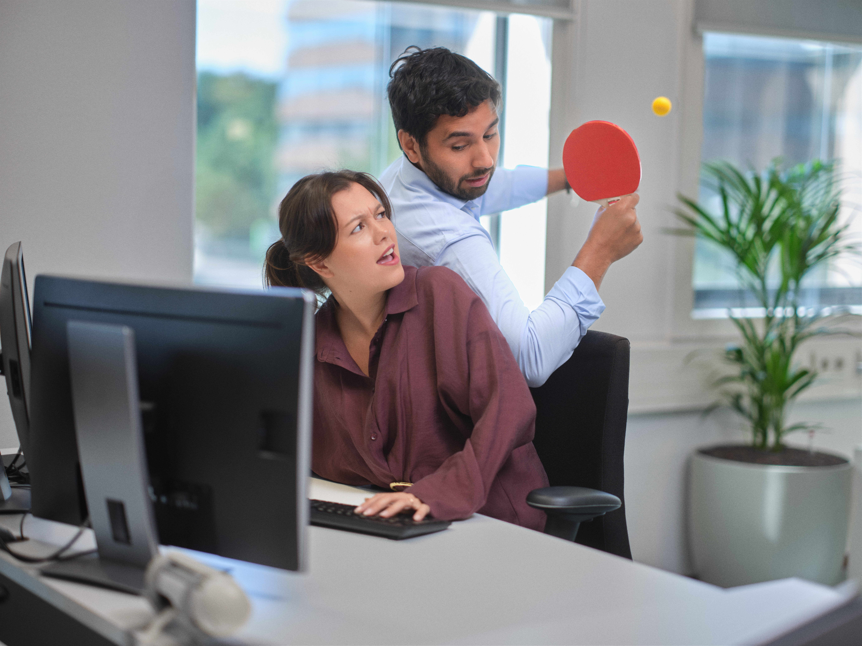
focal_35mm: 63
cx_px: 431
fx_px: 1569
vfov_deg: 23.3
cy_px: 323
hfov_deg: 30.7
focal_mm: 80
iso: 125
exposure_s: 1/100
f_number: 1.7
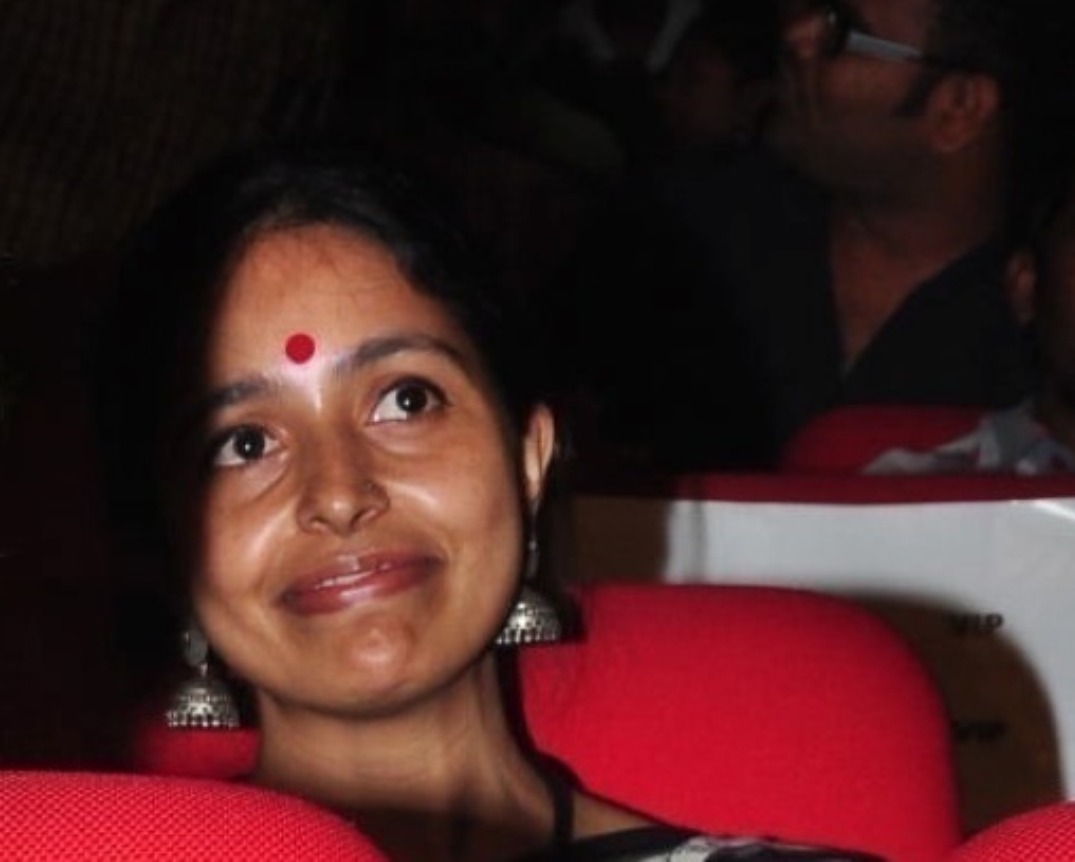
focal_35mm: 200
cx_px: -142
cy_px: 1438
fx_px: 6367
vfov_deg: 7.6
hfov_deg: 9.5
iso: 400
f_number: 11
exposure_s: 1/125
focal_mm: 40
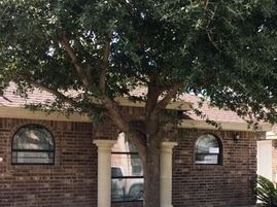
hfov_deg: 34.8
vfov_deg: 26.5
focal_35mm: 54
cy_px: 161
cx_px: 208
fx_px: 432
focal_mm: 4.15
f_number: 2.2
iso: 25
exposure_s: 1/503
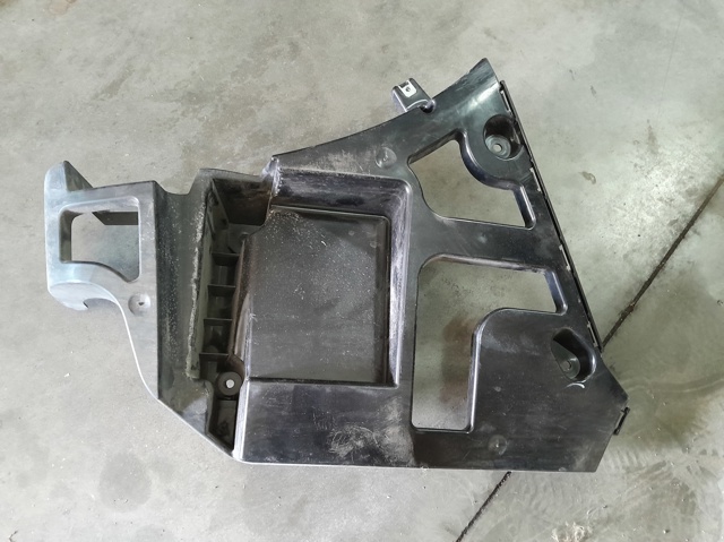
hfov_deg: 67.3
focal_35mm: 26
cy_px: 271
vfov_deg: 53.0
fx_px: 543
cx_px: 362
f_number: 1.8
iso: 800
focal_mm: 3.98
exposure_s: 1/25
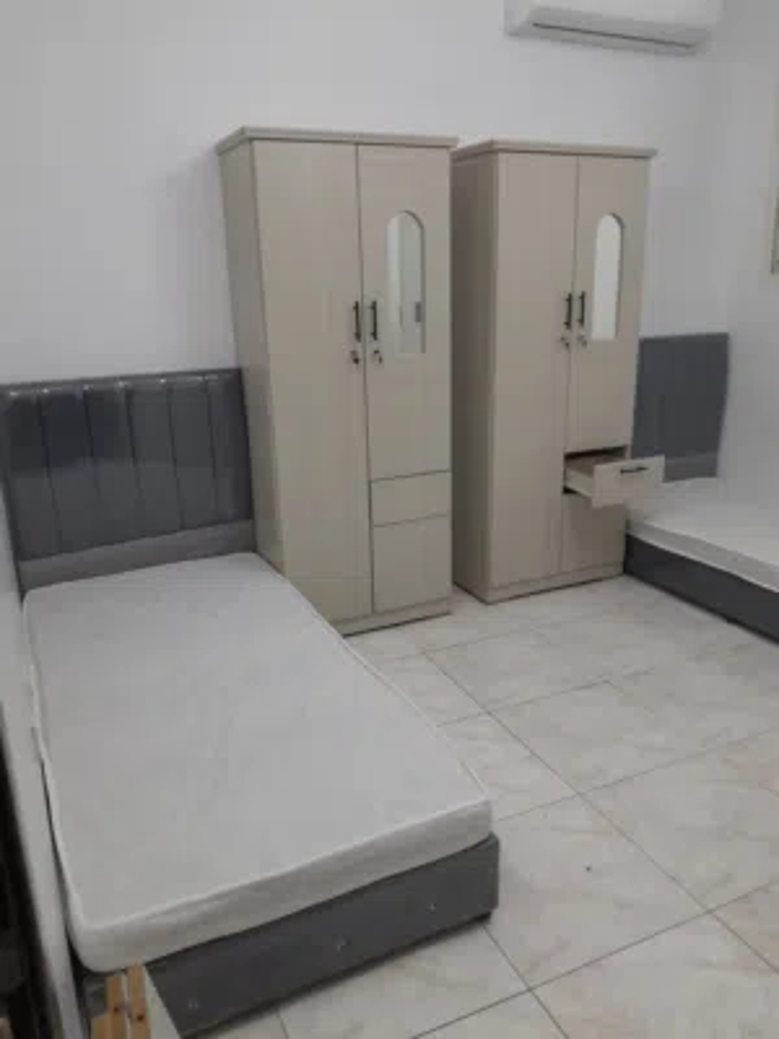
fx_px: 780
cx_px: 390
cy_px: 520
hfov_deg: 53.1
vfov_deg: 67.3
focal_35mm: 26
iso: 320
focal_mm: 3.98
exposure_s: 1/60
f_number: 1.8
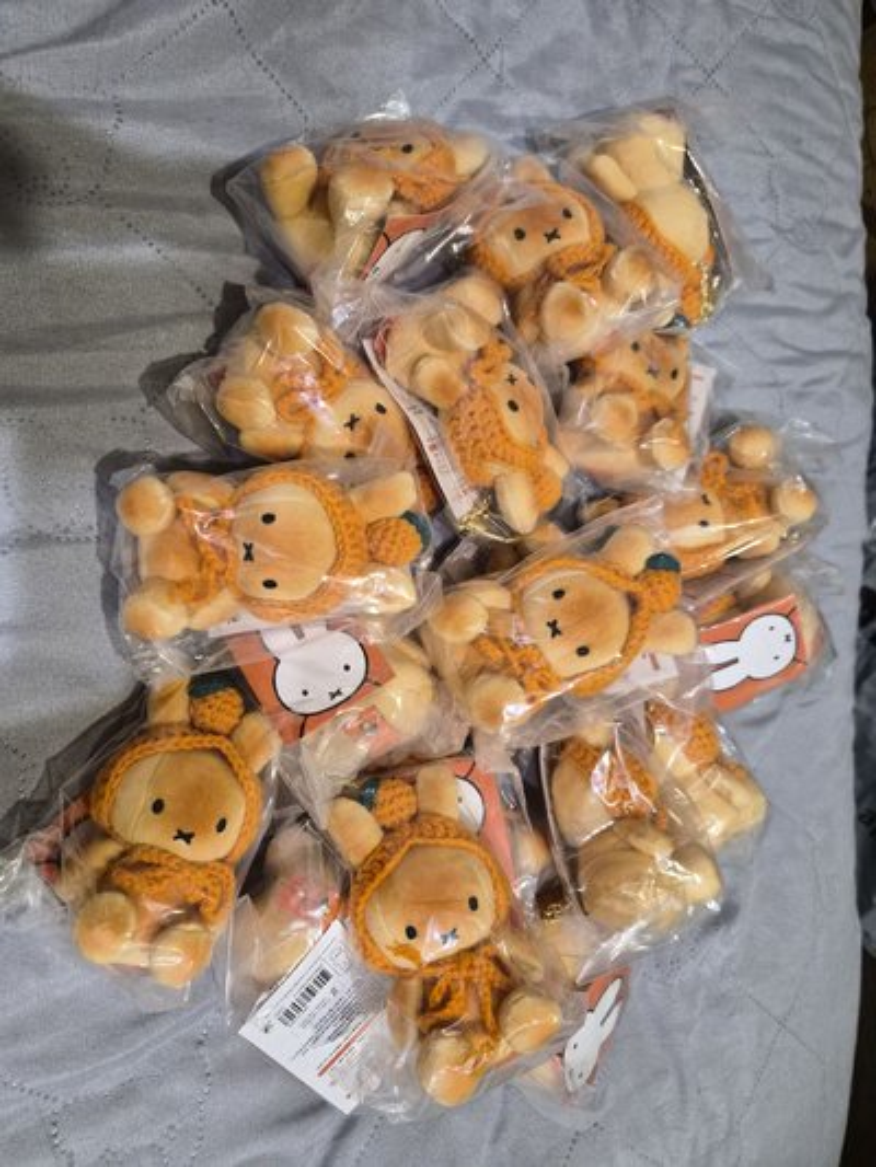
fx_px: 776
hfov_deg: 58.9
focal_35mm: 23
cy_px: 584
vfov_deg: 73.9
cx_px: 438
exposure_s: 1/120
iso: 1000
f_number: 1.8
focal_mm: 5.4
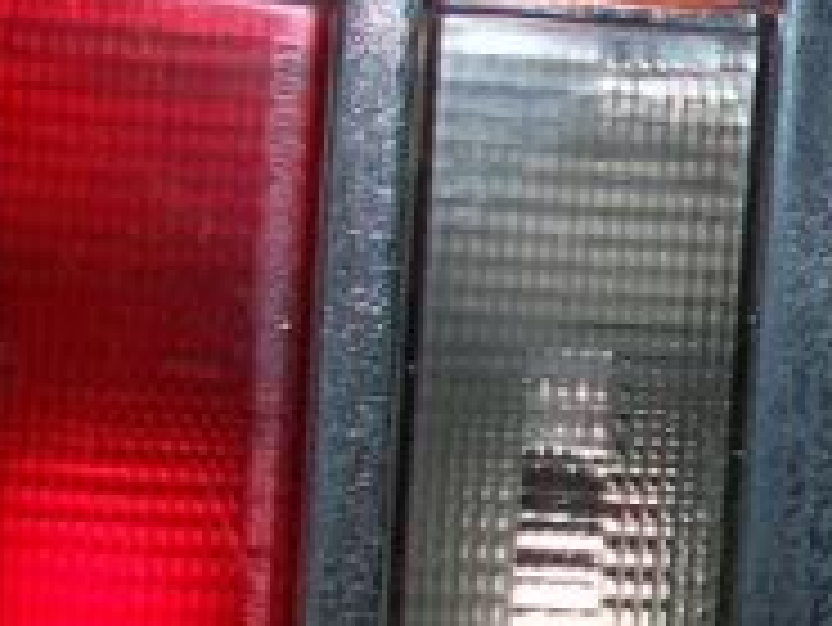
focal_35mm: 177
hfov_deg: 10.8
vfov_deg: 8.4
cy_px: 378
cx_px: 1241
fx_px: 4257
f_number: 2.8
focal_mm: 5.7
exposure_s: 1/60
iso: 120
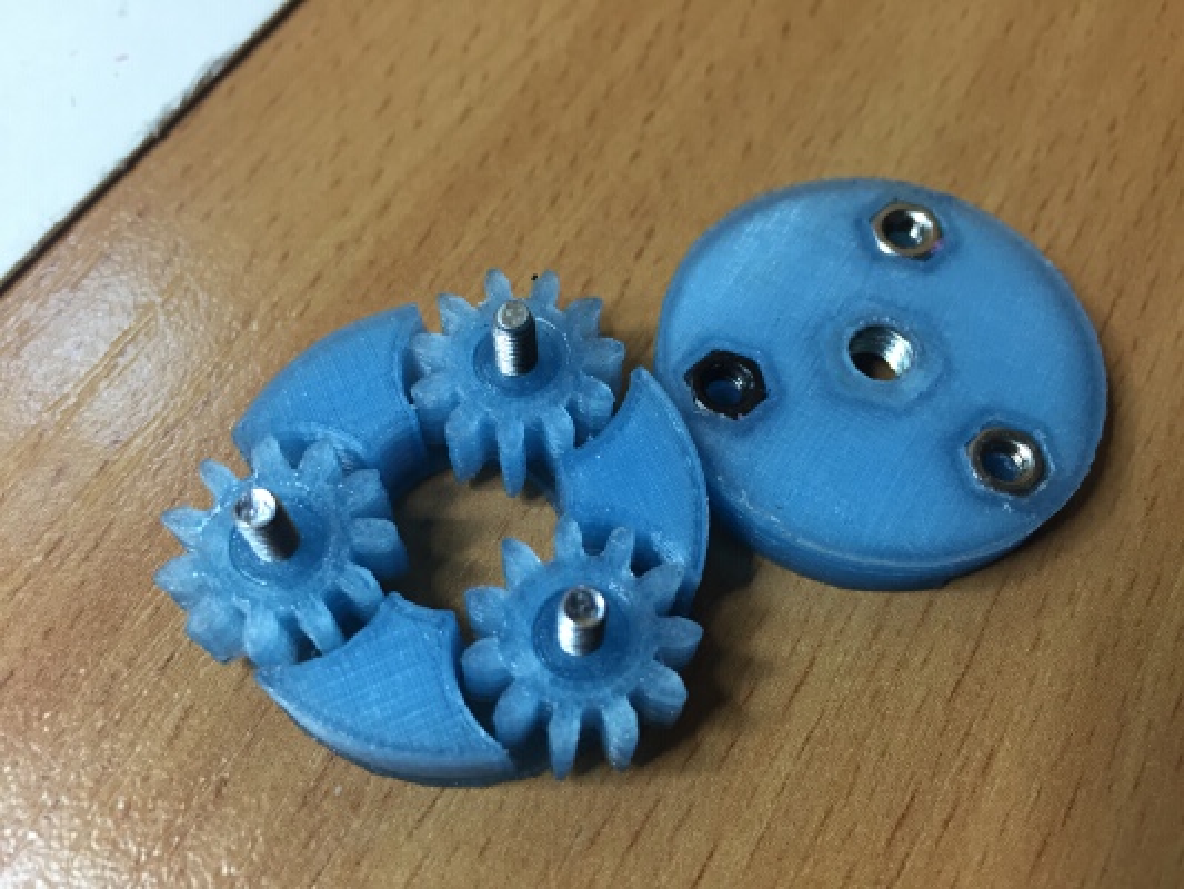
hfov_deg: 61.6
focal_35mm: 29
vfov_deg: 48.2
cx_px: 592
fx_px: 992
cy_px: 444
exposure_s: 1/33
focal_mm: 4.15
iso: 50
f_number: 2.2
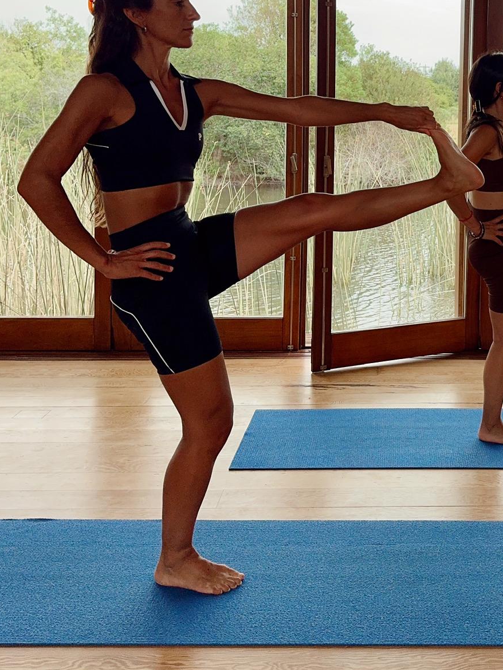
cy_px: 171
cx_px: 418
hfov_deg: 33.2
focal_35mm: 42
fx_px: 813
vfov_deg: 43.4
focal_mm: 6.76
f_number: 1.78
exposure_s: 1/522
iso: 80
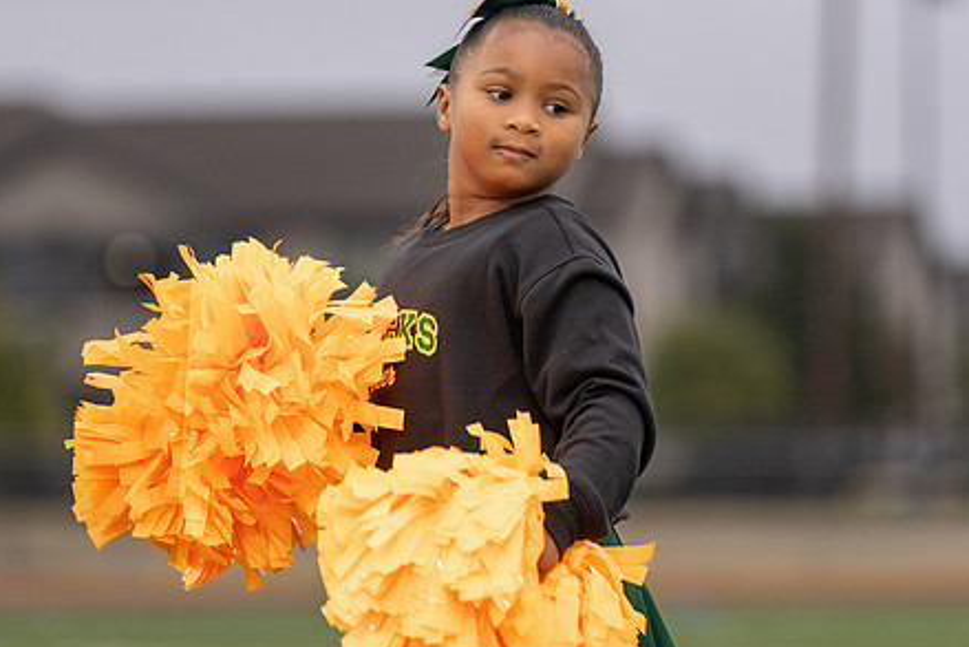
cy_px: 302
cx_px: 431
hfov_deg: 6.9
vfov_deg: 4.6
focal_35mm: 297
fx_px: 7996
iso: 500
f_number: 2.8
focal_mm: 165
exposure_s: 1/1000
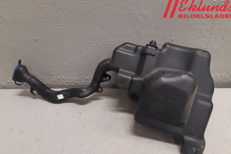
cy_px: 88
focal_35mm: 28
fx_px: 180
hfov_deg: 65.5
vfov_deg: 46.3
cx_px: 115
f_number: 1.7
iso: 200
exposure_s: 1/50
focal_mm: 3.93
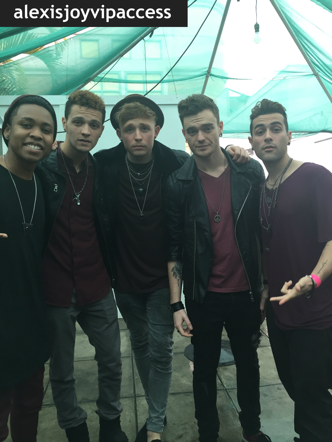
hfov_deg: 48.2
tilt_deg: -3.5
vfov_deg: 61.7
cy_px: 221
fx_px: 371
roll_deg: +1.8
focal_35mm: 29
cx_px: 166
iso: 64
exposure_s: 1/30
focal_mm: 4.15
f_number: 2.2
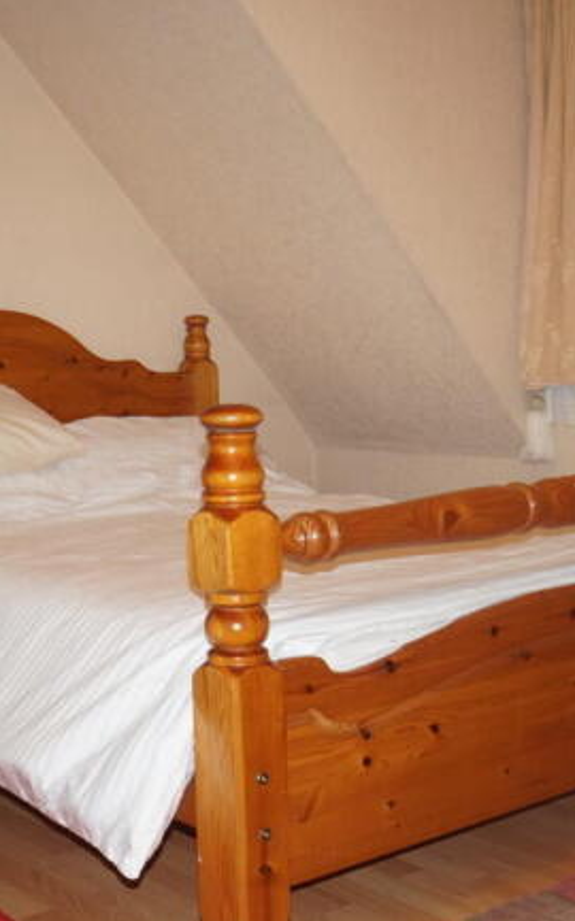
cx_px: 219
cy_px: 458
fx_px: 1281
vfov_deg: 39.6
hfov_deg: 25.2
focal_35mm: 51
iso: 800
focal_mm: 22
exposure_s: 1/60
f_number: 4
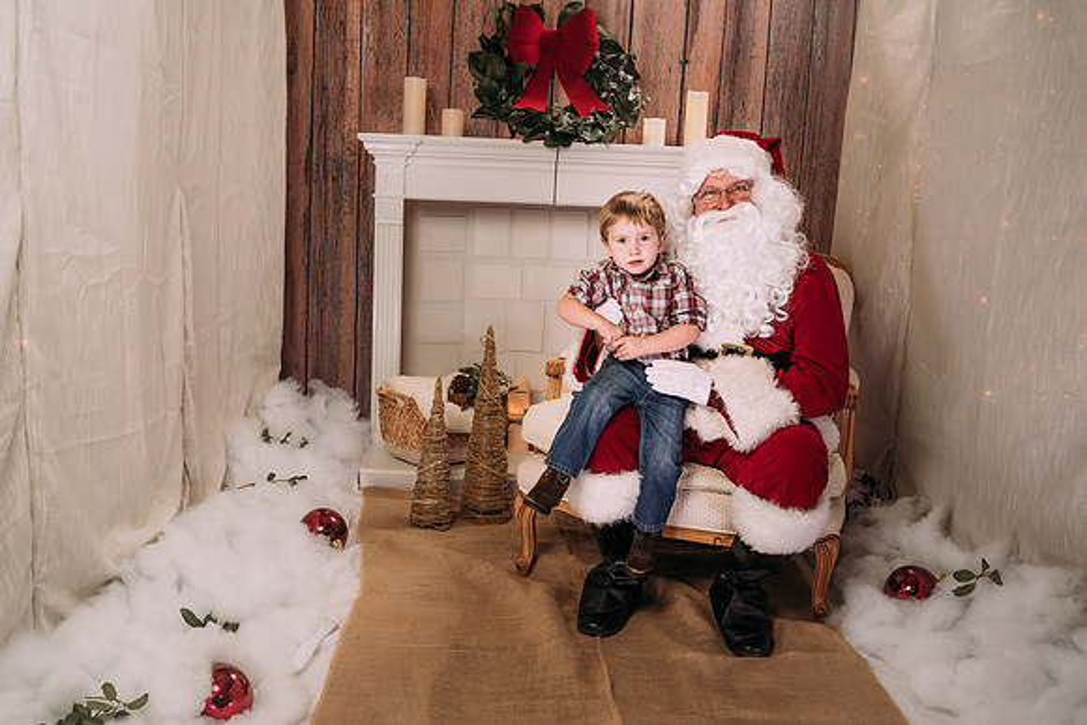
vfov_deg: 34.2
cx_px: 514
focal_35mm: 39
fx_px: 1179
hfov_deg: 49.5
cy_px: 358
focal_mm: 35
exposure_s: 1/125
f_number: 5.6
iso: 200
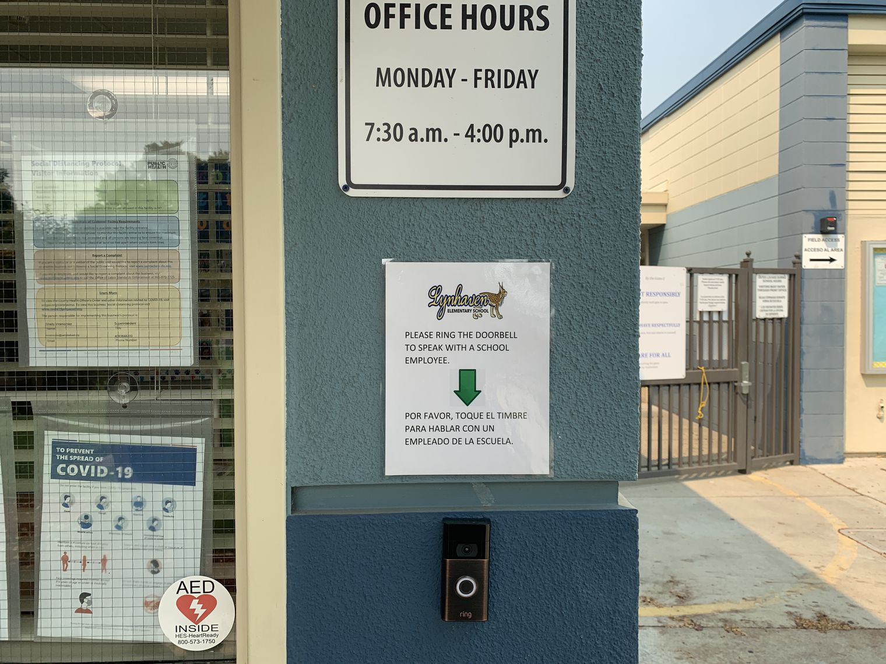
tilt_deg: -2.0
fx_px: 665
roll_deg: +0.3
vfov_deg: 53.1
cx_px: 443
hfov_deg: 67.3
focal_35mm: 26
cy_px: 332
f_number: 1.8
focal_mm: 4.25
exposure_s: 1/1205
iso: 25
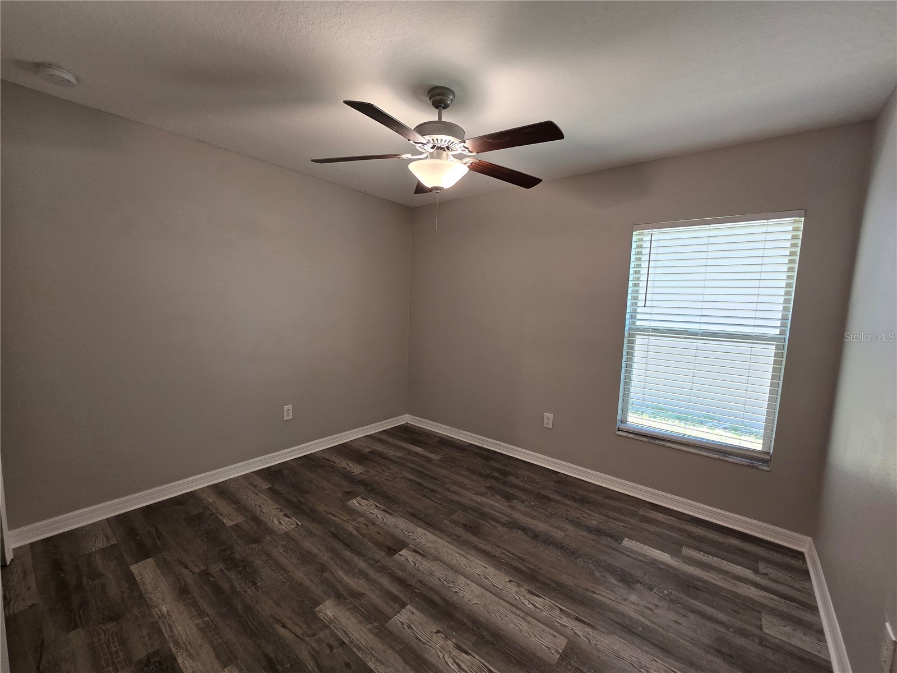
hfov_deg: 106.2
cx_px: 448
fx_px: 337
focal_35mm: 13
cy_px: 336
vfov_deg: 89.9
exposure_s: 1/60
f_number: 2.2
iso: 125
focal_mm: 2.2
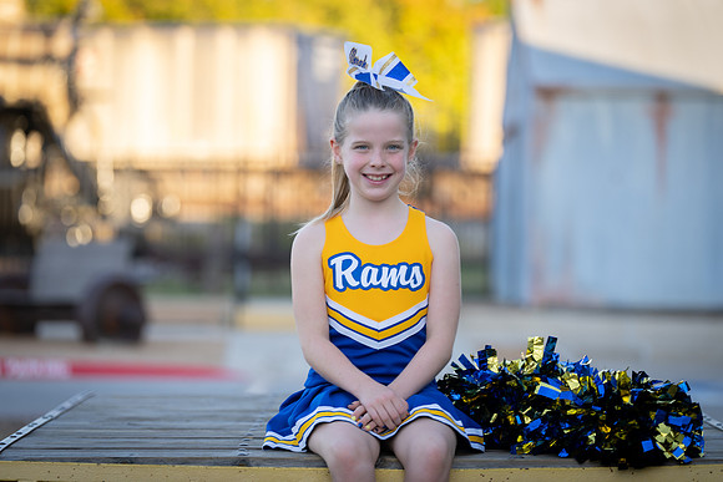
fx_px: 2759
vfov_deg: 10.0
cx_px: 362
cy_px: 241
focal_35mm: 137
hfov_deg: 14.9
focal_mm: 130
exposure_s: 1/320
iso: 125
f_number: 2.8
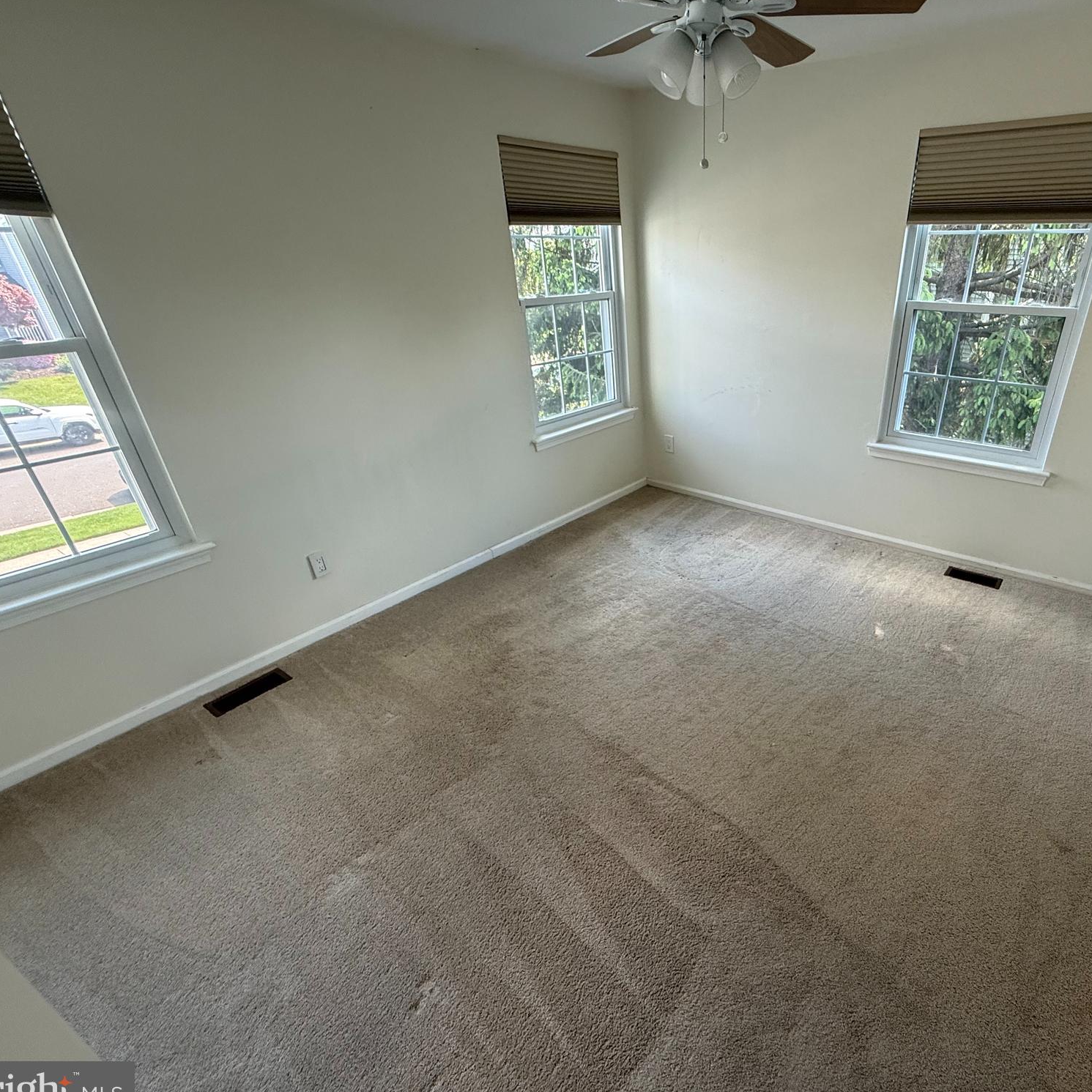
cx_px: 702
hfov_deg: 81.9
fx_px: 607
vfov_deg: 84.0
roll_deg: +0.0
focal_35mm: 17
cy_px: 559
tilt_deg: -25.4
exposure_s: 1/120
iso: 160
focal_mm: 2.22
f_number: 2.2
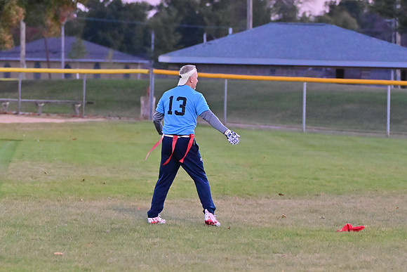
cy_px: 136
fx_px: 2284
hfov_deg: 10.2
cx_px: 204
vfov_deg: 6.8
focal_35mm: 202
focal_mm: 135
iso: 6400
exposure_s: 1/500
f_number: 4
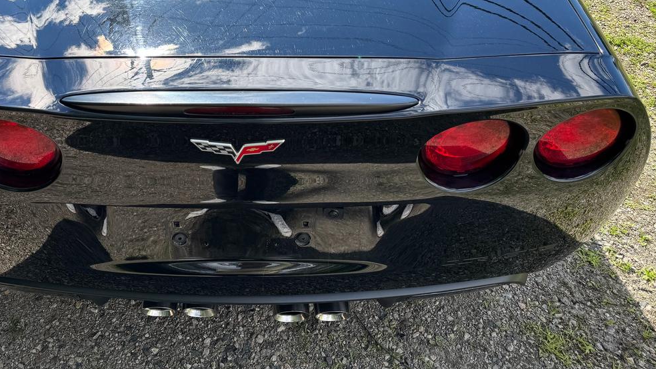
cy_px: 53
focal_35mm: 34
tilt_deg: -34.2
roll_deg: +0.2
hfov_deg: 57.4
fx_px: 592
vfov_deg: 33.3
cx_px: 254
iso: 80
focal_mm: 6.76
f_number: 1.78
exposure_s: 1/1524
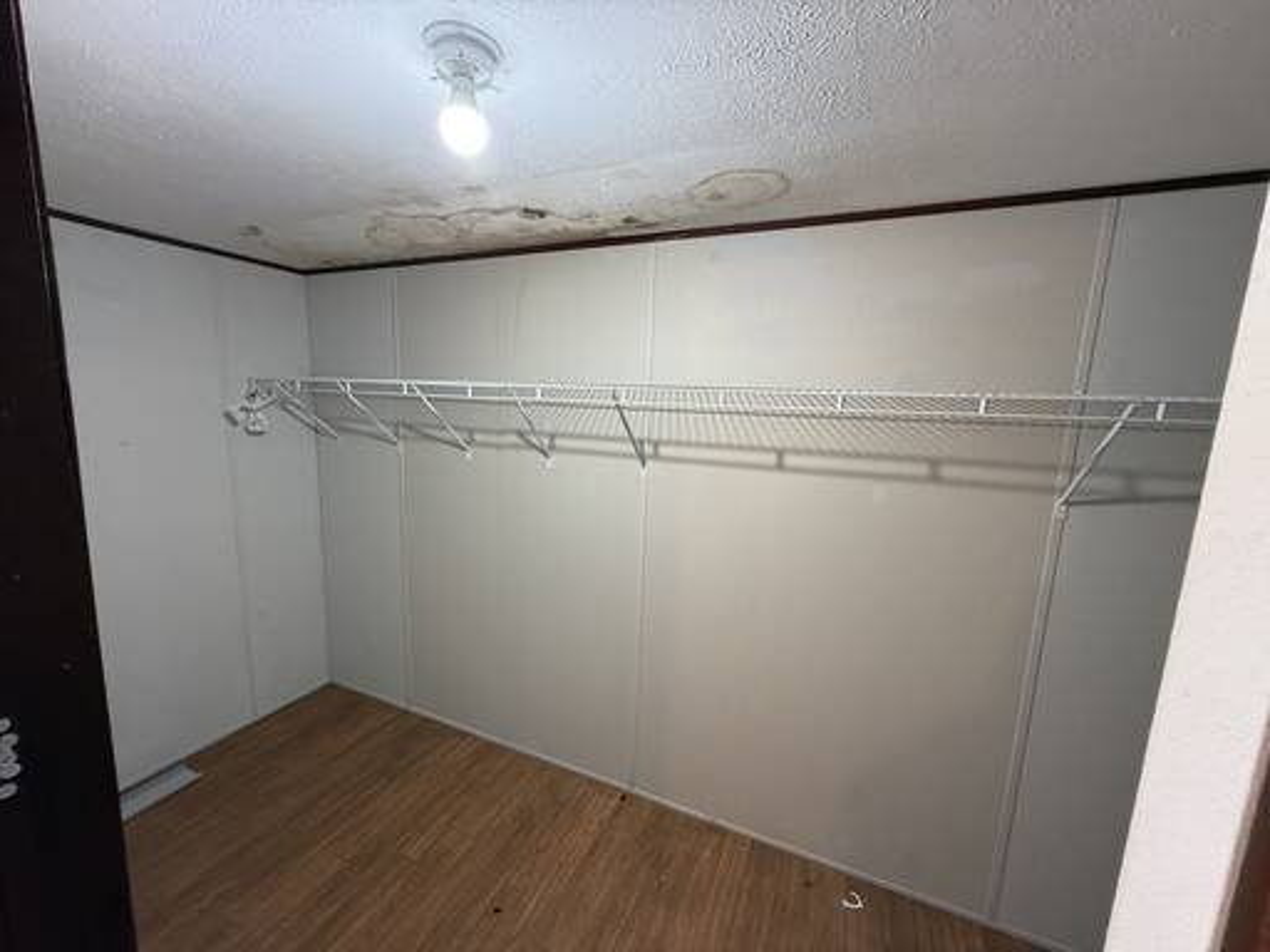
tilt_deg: -9.3
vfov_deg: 85.7
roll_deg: -2.0
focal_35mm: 14
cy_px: 476
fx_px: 514
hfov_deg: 102.1
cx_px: 635
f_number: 2.2
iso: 250
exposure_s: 1/60
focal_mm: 2.22
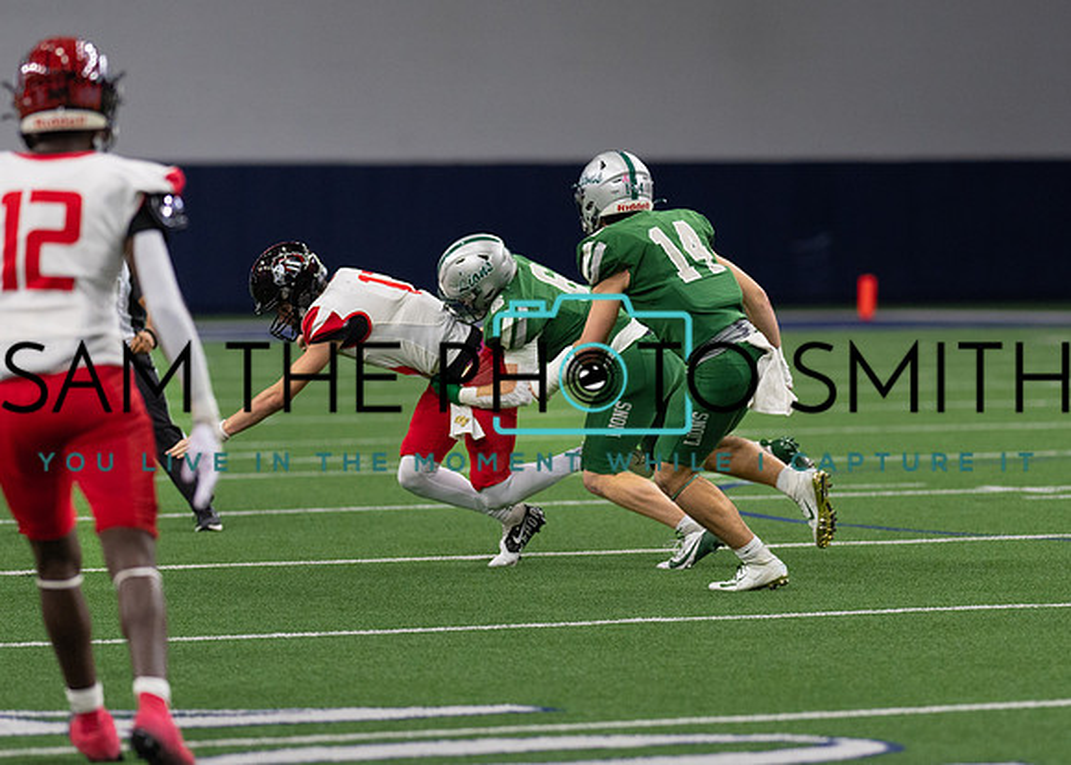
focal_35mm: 276
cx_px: 623
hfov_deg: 7.3
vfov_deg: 5.2
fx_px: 8379
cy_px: 346
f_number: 1.8
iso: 1000
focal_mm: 135
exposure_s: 1/1250
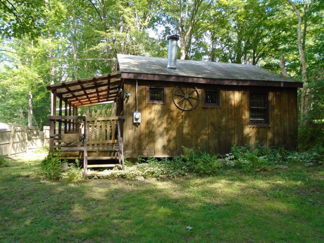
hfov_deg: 67.3
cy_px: 122
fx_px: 243
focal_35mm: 26
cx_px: 162
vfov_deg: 53.1
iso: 320
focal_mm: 4.6
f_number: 3.2
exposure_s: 1/250
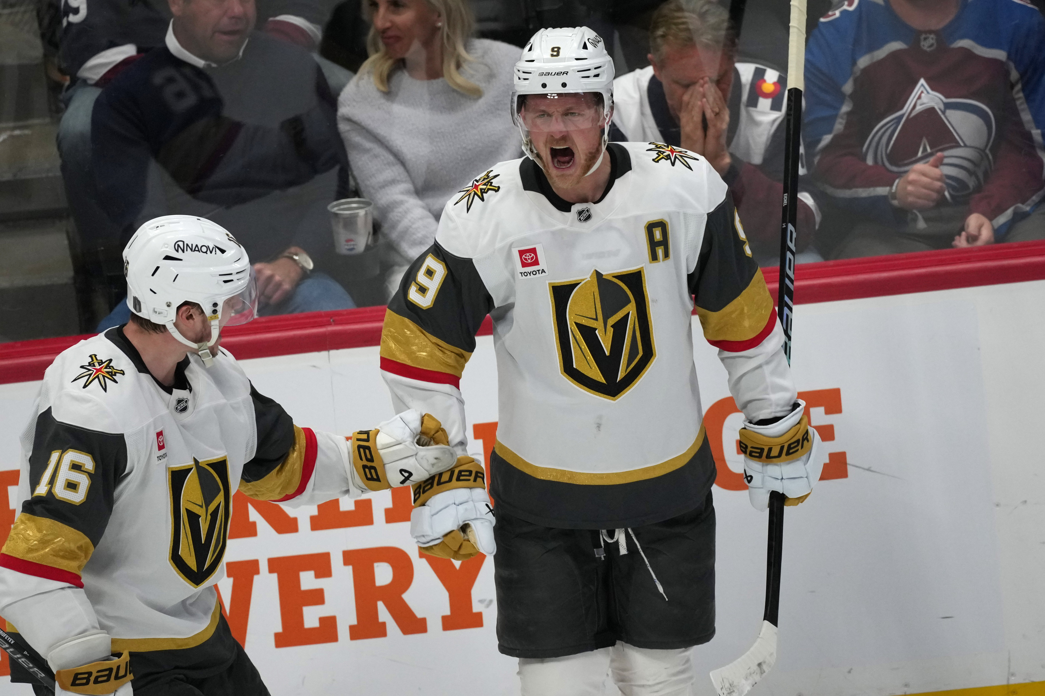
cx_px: 522
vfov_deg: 1.5
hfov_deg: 2.3
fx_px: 26123
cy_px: 348
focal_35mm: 900
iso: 2500
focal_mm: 600
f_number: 4
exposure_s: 1/2000
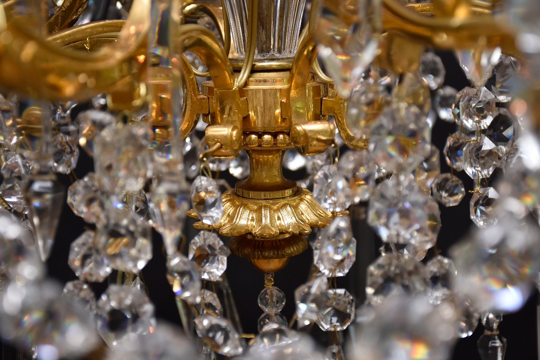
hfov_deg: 26.0
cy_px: 180
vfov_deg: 17.5
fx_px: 1170
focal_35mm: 78
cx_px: 270
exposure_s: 1/160
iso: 640
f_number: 4.8
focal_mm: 52
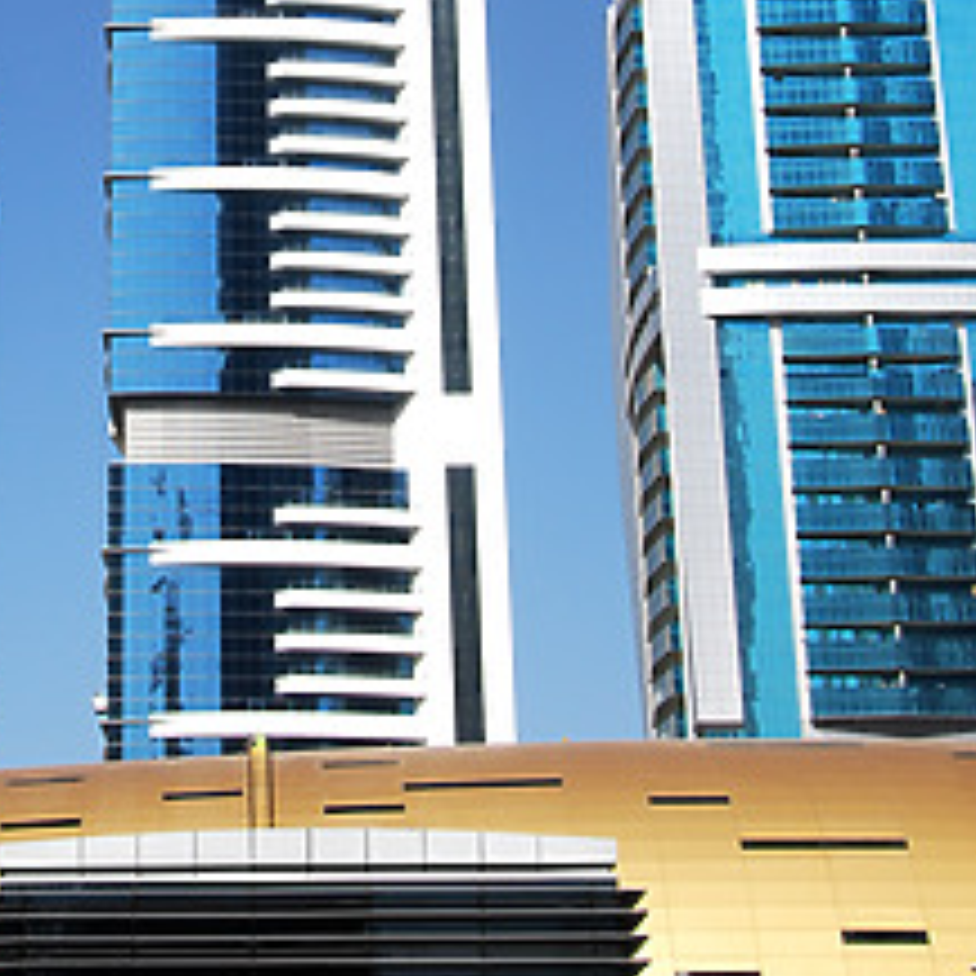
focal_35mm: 106
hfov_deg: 16.3
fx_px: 3381
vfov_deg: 16.2
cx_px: 225
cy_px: 63
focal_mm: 30
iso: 100
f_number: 6.3
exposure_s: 1/160
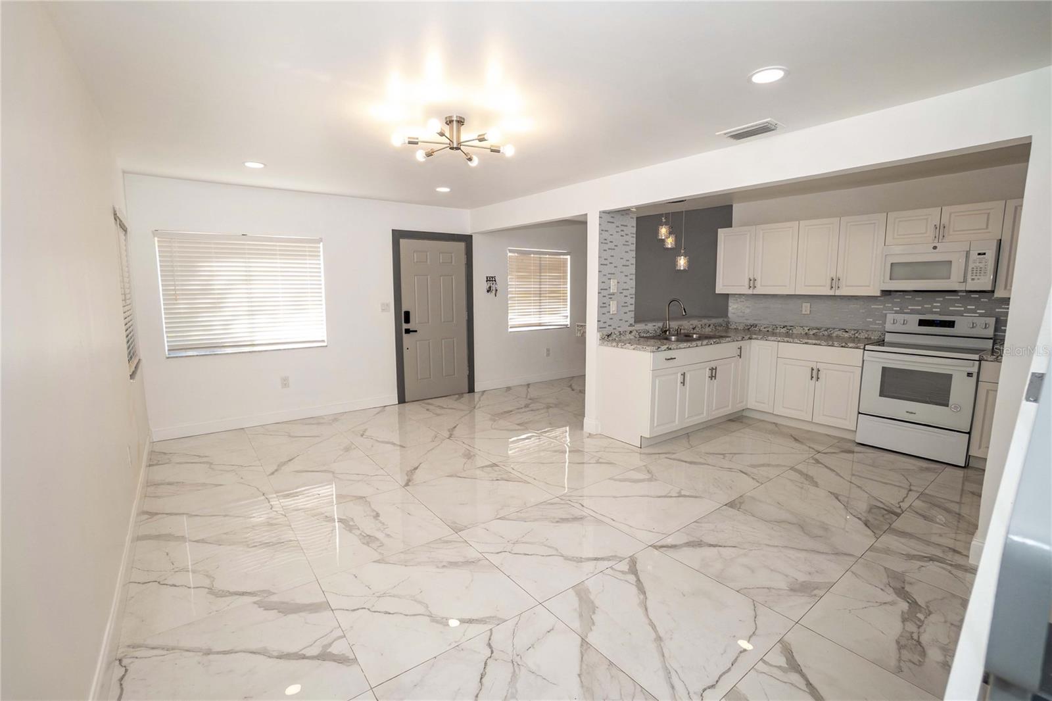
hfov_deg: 100.4
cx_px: 526
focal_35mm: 15
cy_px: 350
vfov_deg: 77.3
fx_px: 438
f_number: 4
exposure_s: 1/160
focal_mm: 10
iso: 400
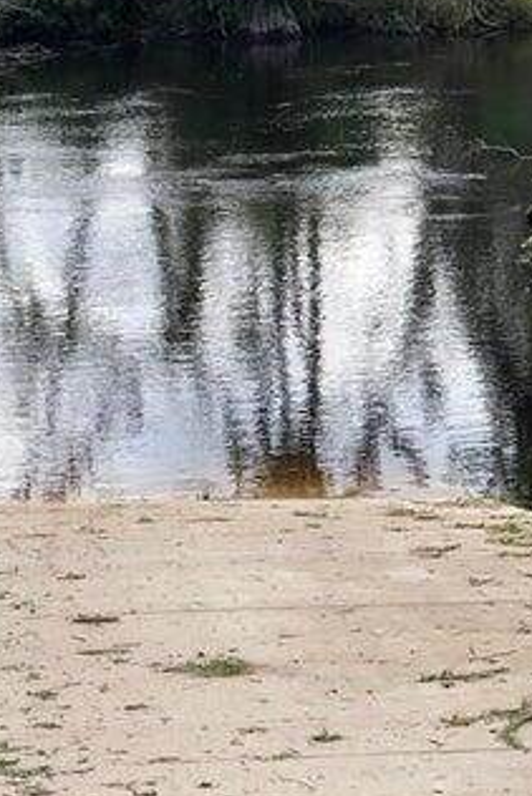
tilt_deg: -7.9
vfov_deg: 17.0
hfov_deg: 11.4
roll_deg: +4.0
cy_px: 285
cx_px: 63
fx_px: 2657
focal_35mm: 120
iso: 20
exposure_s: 1/378
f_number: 2.8
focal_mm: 6.6
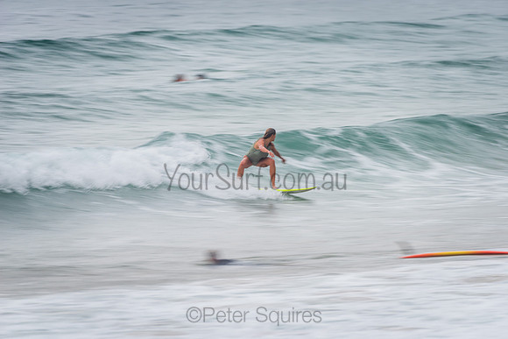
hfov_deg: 4.1
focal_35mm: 500
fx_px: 7057
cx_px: 254
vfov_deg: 2.8
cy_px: 170
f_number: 8
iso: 64
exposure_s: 1/30
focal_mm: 500
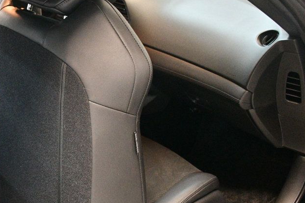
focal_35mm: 54
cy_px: 100
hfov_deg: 35.7
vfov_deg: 25.0
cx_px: 64
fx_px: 457
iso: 7200
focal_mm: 22
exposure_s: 1/60
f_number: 3.5
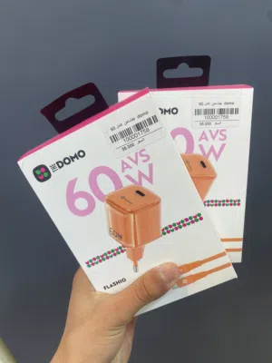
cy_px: 182
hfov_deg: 53.1
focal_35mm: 26
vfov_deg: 67.3
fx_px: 272
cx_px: 136
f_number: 1.8
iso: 32
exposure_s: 1/150
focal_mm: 4.25
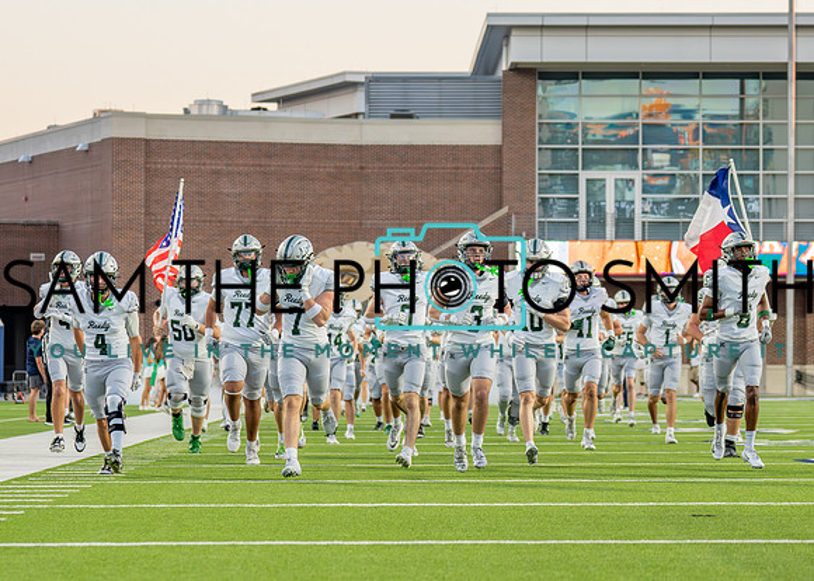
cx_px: 409
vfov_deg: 9.7
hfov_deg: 13.6
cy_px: 296
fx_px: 3418
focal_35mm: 148
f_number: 2.8
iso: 1250
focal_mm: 70
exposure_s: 1/1600
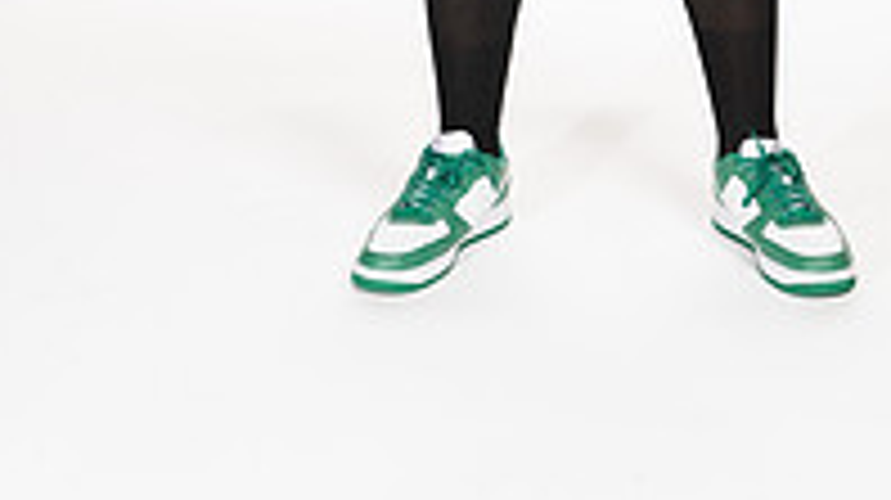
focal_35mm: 119
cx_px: 612
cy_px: -495
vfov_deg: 9.5
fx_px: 2809
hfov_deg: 18.0
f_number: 5.6
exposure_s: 1/250
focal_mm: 50
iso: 250
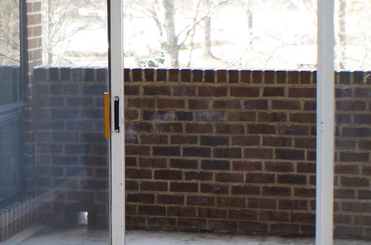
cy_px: 116
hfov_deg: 12.5
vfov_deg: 8.3
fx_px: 1687
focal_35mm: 164
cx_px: 34
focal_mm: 40
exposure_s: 1/60
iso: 400
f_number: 4.5
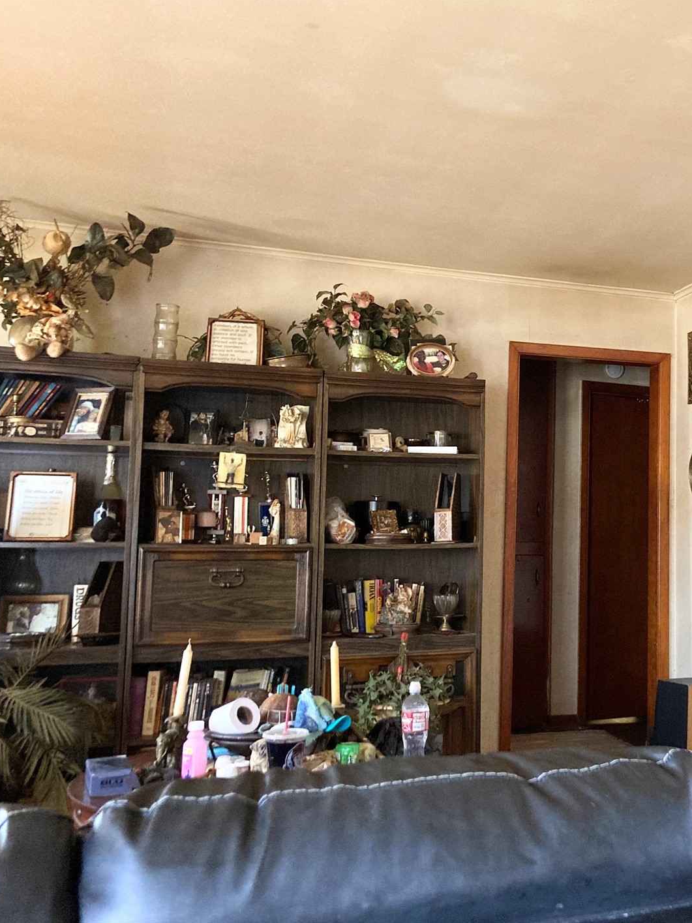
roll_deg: -1.5
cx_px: 609
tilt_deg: +4.9
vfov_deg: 49.0
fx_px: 1013
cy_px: 455
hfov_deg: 35.7
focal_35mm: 38
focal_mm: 3.99
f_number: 1.8
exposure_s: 1/32
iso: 400
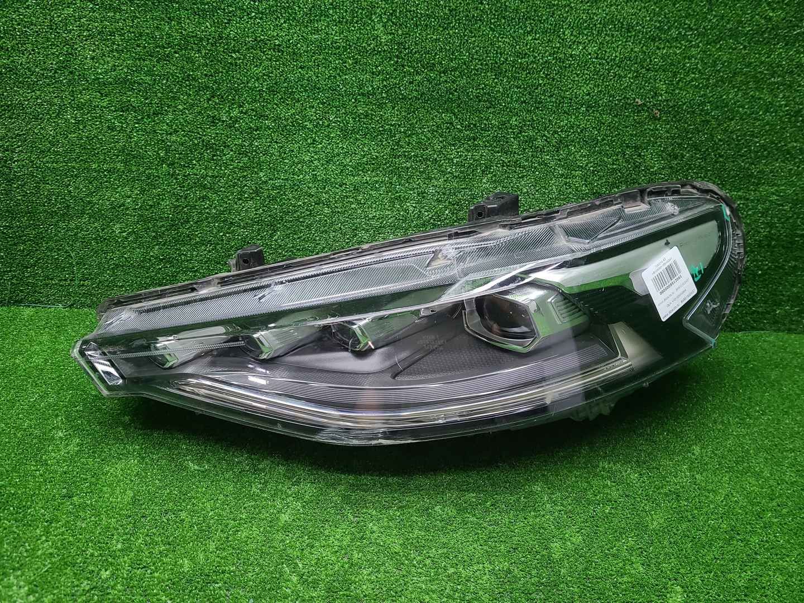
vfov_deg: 53.1
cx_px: 402
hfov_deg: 67.3
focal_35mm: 26
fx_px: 604
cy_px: 302
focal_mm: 5.4
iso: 60
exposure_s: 1/50
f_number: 1.8
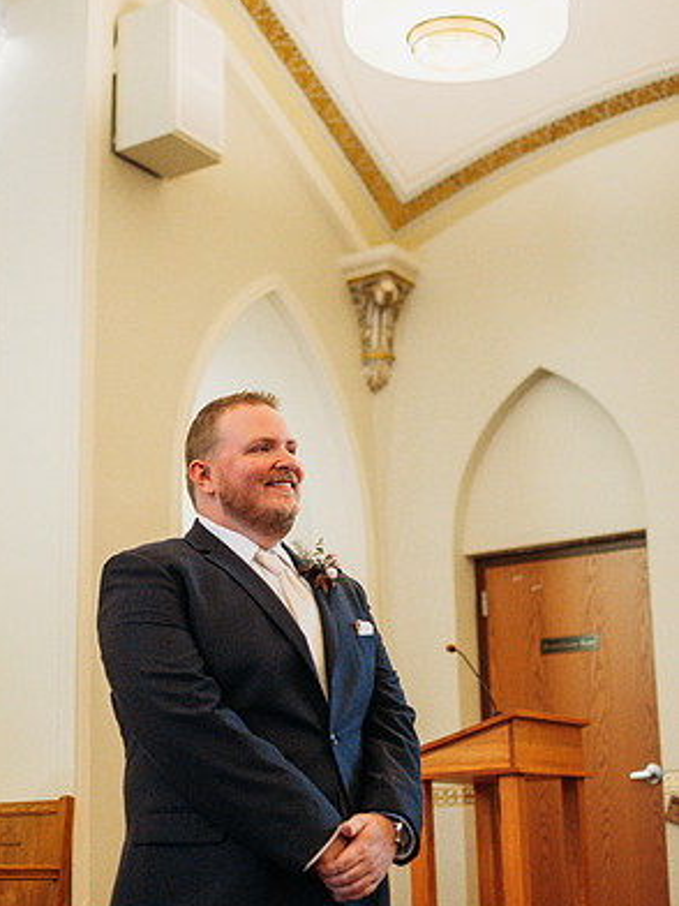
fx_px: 1517
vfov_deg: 33.2
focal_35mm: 58
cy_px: 453
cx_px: 337
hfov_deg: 25.2
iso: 1000
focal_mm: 35
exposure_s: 1/800
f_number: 1.8
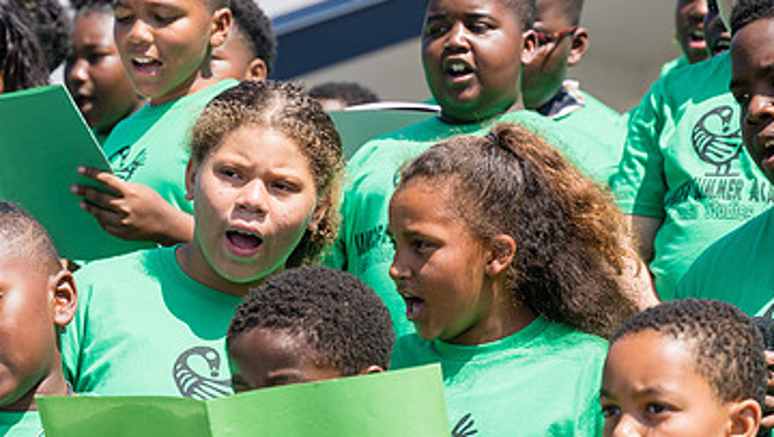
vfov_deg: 6.4
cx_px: 370
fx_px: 3881
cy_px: 302
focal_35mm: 189
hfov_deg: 11.4
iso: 100
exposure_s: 1/500
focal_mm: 75
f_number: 4
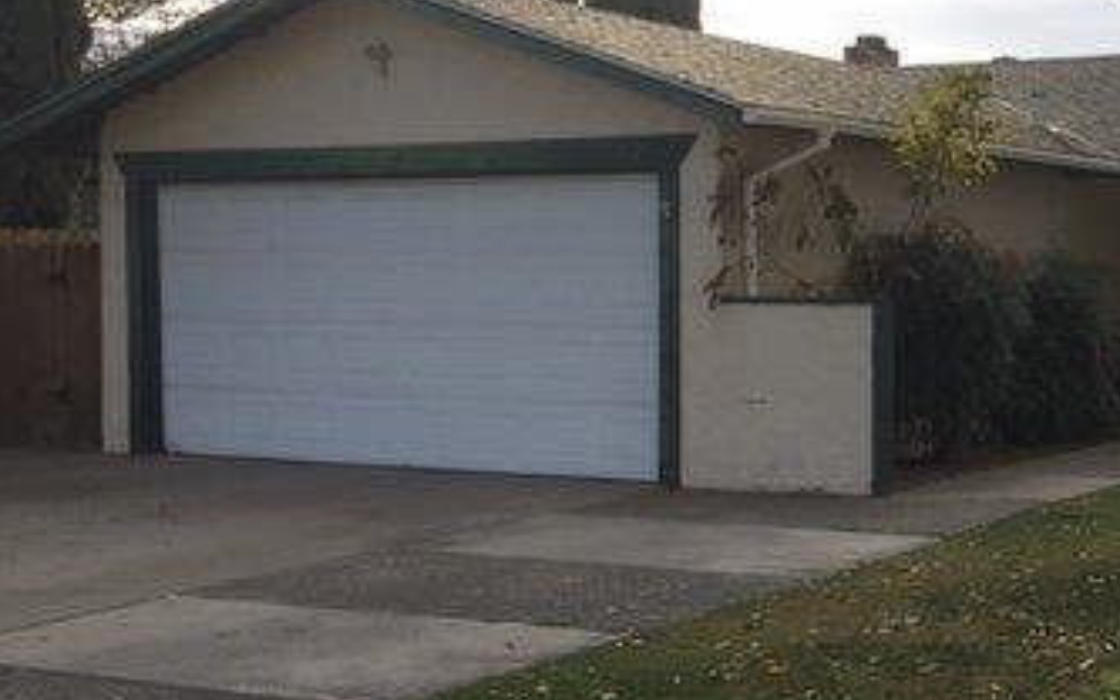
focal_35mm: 59
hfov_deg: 32.3
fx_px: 1801
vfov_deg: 22.0
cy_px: 360
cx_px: 1070
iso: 32
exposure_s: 1/1099
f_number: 2.2
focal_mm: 4.15
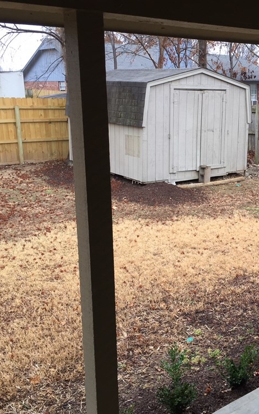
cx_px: 216
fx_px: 474
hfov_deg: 29.7
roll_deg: +0.0
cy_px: 211
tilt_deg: -13.3
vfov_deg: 47.2
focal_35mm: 42
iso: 32
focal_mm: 4.15
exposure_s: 1/120
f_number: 2.2
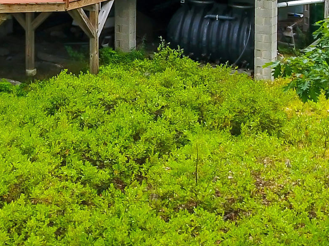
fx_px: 732
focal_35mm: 77
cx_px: 45
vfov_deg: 19.1
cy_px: 86
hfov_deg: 24.7
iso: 100
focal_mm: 3.61
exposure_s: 1/20
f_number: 2.8
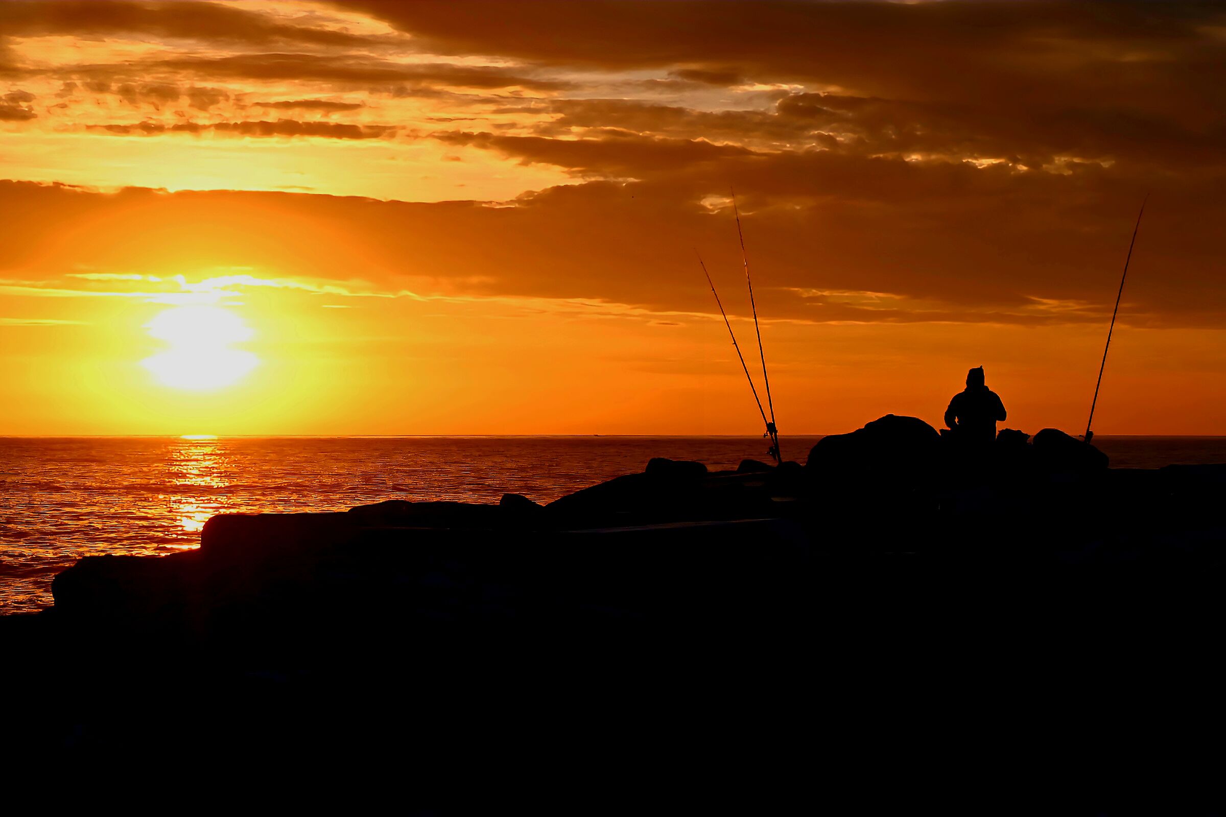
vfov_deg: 18.2
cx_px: 613
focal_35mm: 75
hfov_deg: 27.0
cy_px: 408
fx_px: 2554
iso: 100
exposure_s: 1/667
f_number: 9
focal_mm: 50
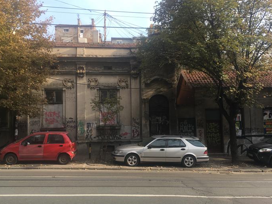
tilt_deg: +4.4
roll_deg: +0.7
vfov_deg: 41.8
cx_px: 143
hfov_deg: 53.9
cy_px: 109
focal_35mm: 34
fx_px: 267
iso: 25
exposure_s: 1/298
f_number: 2.2
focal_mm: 4.15
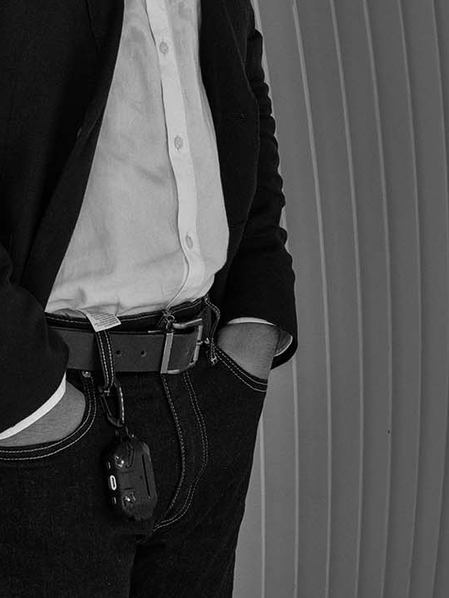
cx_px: 95
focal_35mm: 126
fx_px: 2178
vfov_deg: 15.4
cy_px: 21
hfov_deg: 11.7
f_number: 8
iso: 500
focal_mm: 66
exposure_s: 1/640
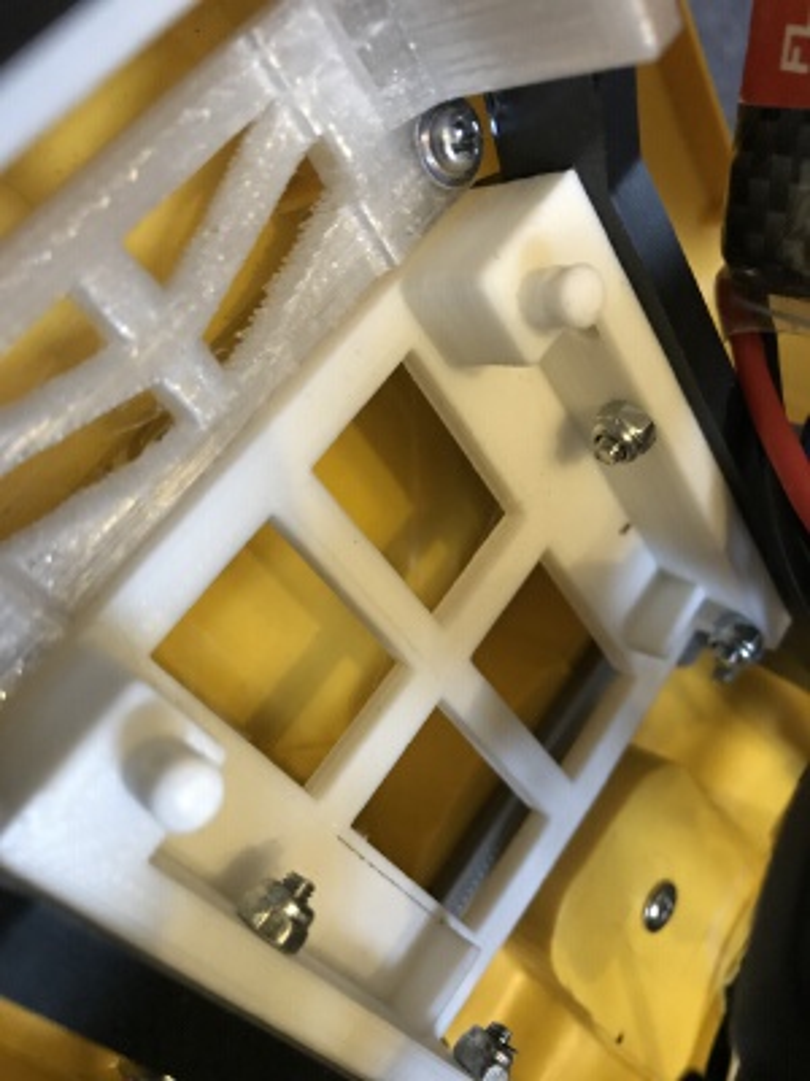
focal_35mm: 28
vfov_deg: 63.4
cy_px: 540
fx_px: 874
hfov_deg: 49.7
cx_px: 405
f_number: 1.8
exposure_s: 1/5
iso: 80
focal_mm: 3.99
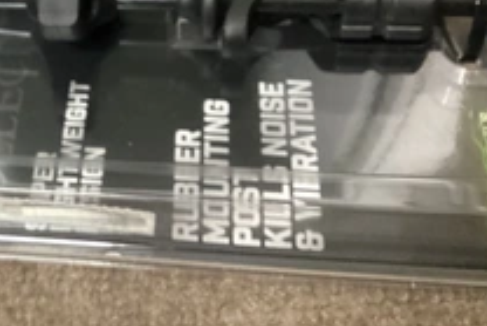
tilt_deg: -47.4
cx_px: 54
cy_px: -16
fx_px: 839
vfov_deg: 21.0
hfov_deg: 31.0
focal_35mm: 62
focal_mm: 3.3
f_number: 2.4
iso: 640
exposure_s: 1/30
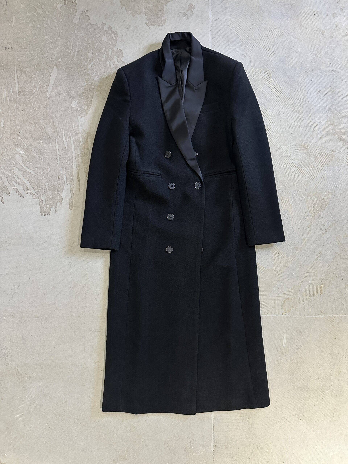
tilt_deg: -86.7
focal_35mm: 24
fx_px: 322
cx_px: 174
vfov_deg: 71.6
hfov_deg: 56.8
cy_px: 232
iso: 500
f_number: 1.78
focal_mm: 6.86
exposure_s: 1/60
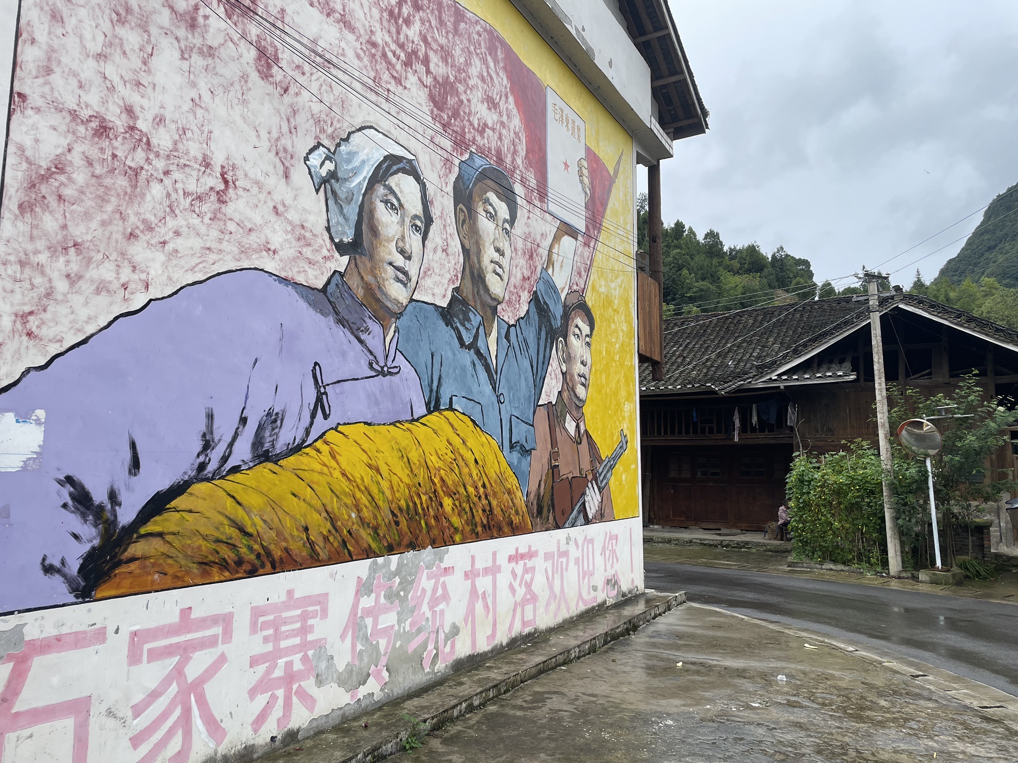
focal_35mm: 26
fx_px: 765
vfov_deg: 53.1
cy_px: 382
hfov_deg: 67.3
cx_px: 509
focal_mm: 4.2
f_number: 1.6
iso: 32
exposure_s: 1/2020
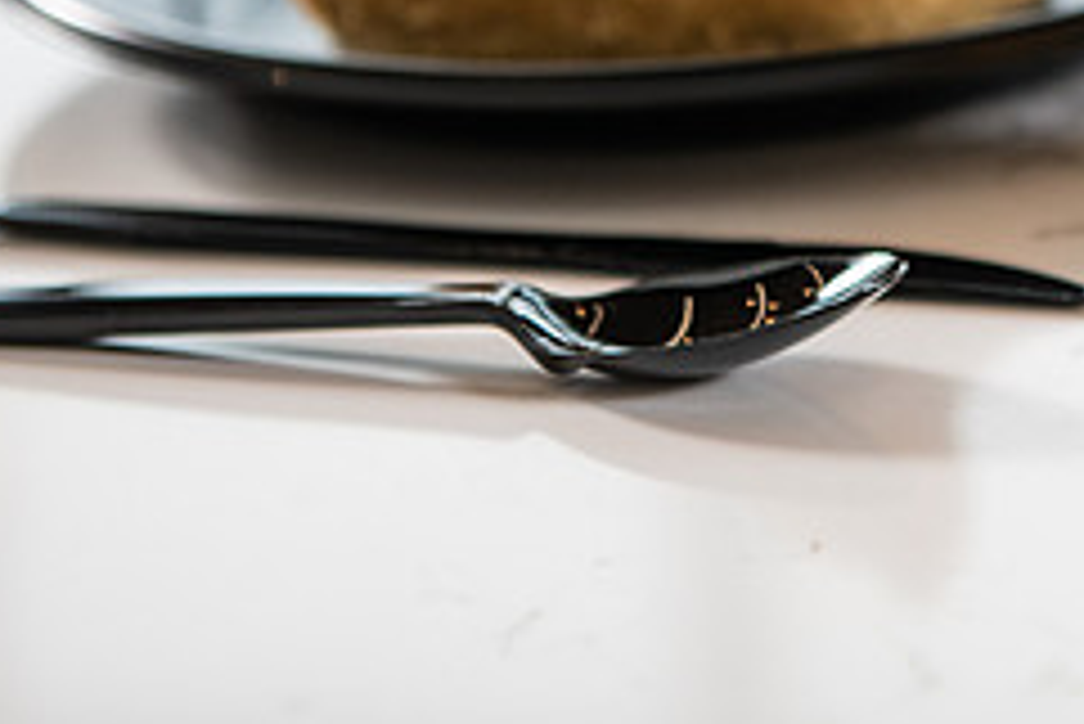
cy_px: -124
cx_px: 1026
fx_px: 4790
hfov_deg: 12.8
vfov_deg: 8.6
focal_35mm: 159
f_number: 4
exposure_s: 1/200
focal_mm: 66
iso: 400
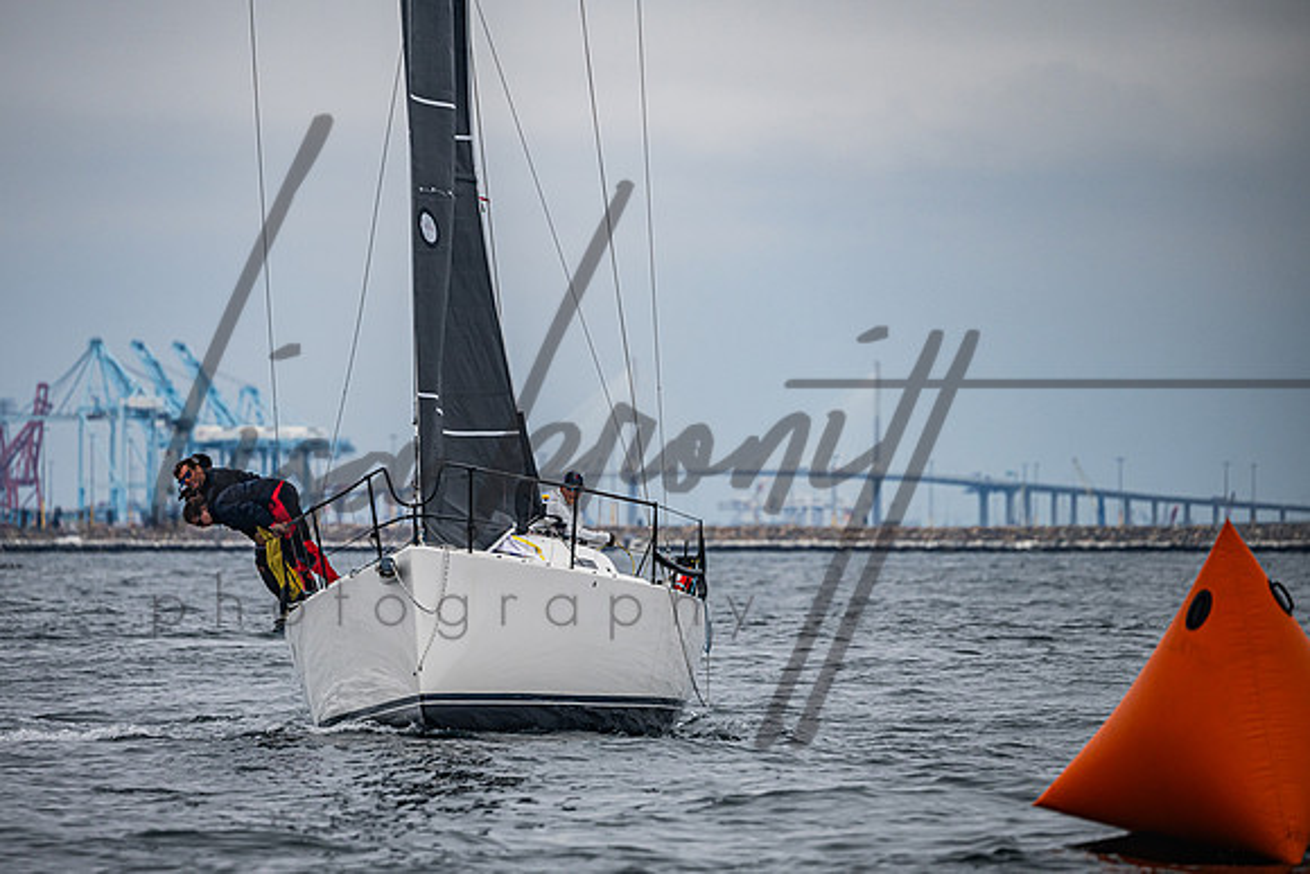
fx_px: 12470
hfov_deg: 6.0
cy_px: 478
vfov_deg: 4.0
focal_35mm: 343
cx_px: 579
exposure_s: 1/6400
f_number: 5.6
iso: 400
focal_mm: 300
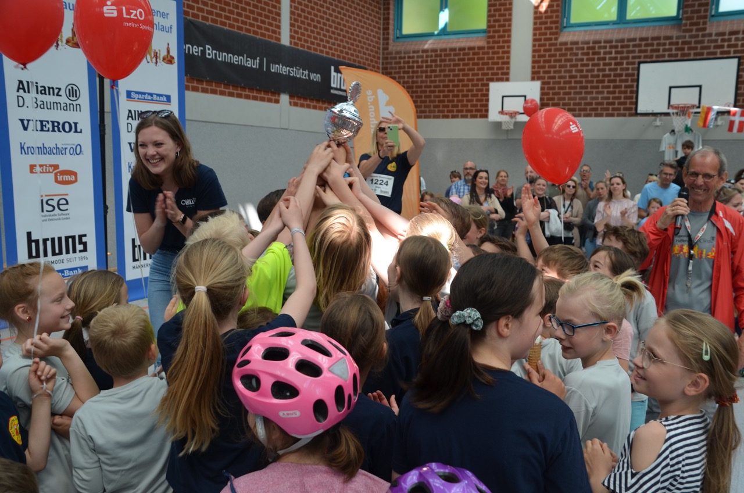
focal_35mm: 34
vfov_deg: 38.2
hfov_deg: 55.2
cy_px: 246
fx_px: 712
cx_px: 372
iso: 200
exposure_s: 1/160
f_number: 6.3
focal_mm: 23
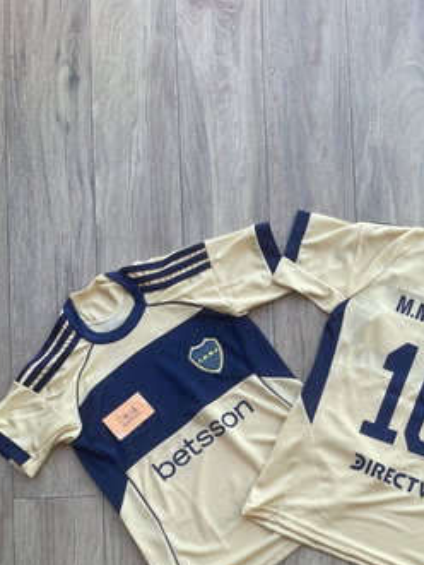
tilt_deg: -86.1
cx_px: 315
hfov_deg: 33.7
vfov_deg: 42.7
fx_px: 685
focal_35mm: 42
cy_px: 455
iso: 32
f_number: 1.6
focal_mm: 4.2
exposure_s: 1/234
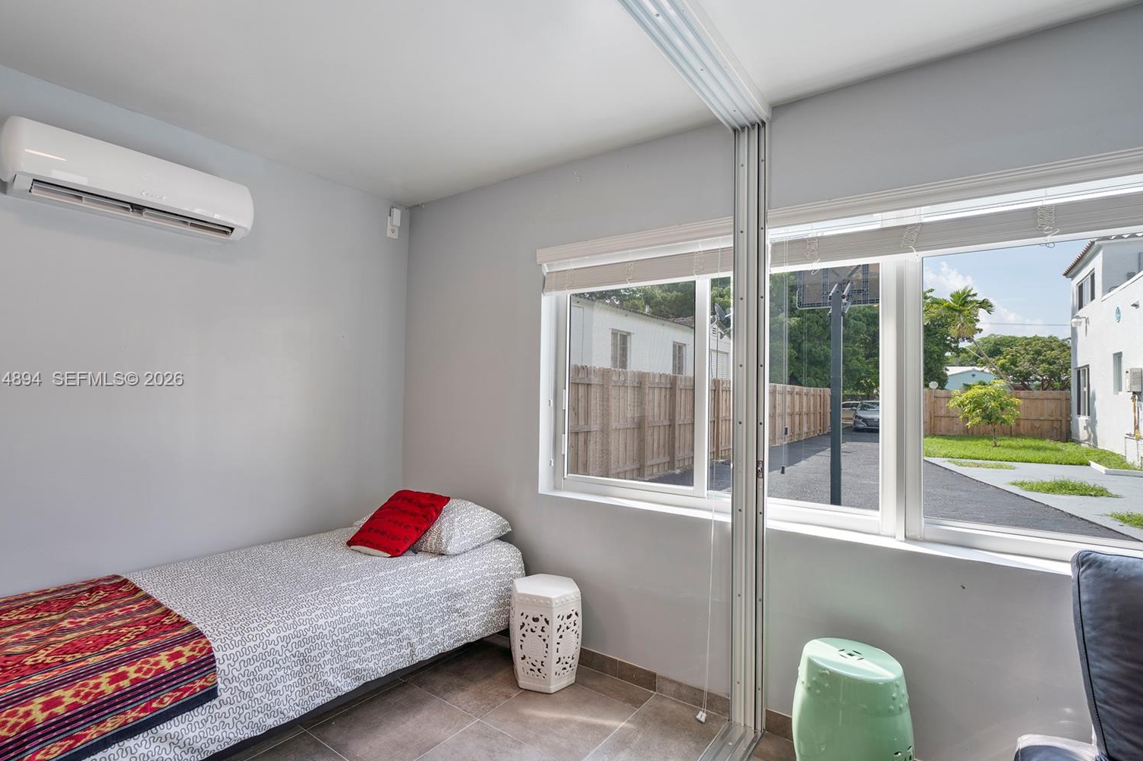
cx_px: 554
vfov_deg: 70.4
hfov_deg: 93.3
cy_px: 380
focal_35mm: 17
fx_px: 540
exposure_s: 1/50
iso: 100
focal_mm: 16
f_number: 7.1
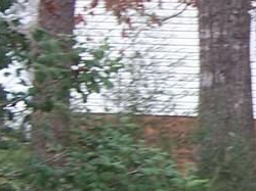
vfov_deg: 6.0
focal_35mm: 246
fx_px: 1818
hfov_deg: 7.7
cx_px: 521
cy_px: 81
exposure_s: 1/125
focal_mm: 10
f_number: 4.8
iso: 80
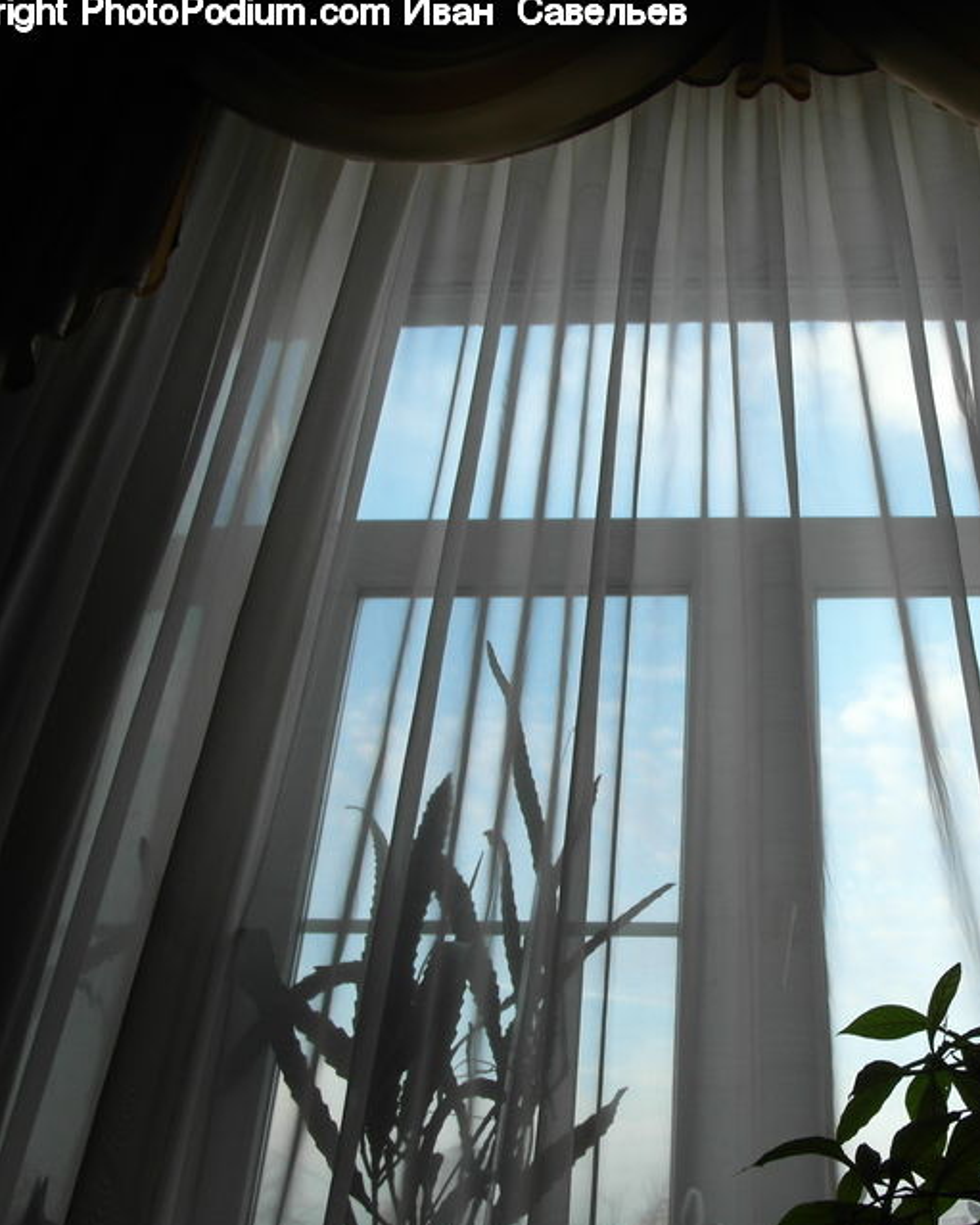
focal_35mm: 99
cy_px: 612
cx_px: 767
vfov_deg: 19.4
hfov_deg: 15.5
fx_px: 3590
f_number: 3.2
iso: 80
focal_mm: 15.6
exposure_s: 1/60
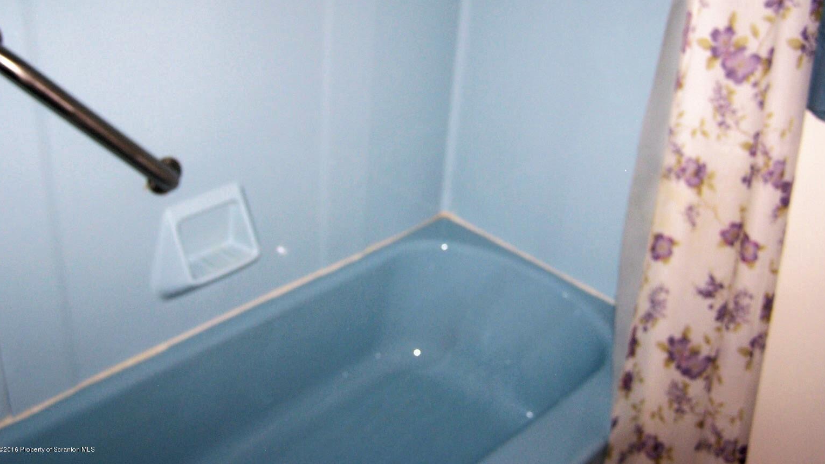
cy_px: 157
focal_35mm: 42
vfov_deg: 28.2
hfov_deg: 48.4
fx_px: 919
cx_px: 414
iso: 80
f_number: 2.8
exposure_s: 1/60
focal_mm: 6.3
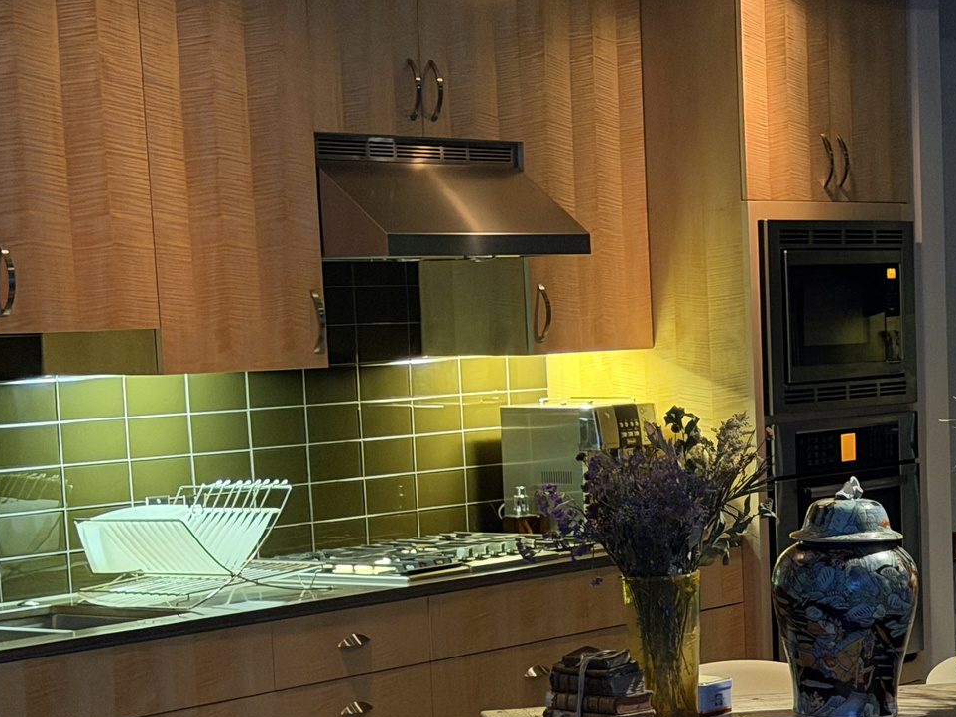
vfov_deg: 14.4
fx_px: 2817
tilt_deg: -7.2
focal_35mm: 102
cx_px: 883
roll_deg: +1.7
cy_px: 633
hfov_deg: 18.9
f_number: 1.78
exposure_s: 1/20
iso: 800
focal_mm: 6.76
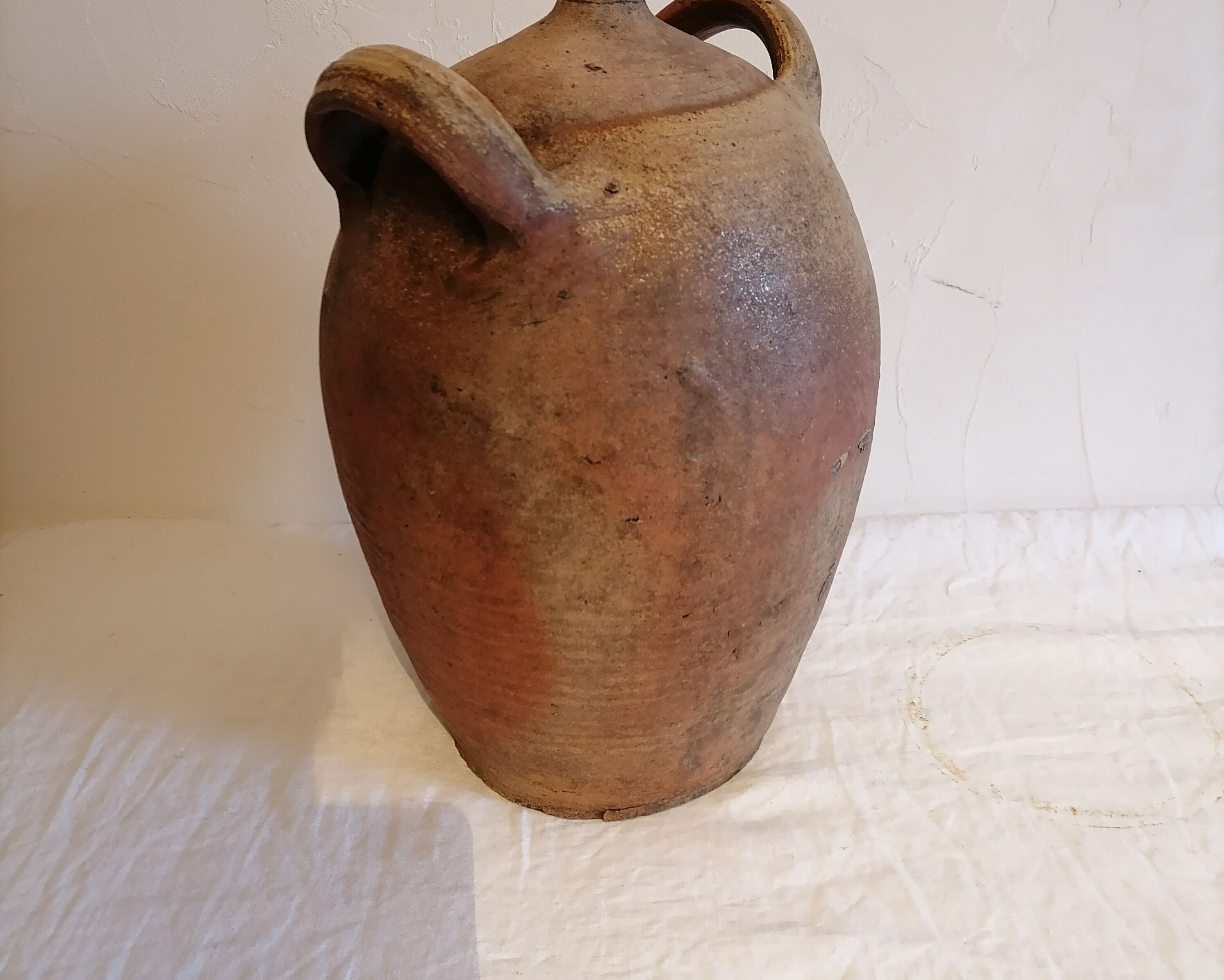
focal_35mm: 34
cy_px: 385
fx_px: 1232
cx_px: 611
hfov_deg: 52.8
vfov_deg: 43.1
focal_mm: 5.4
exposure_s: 1/33.3
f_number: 1.8
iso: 320
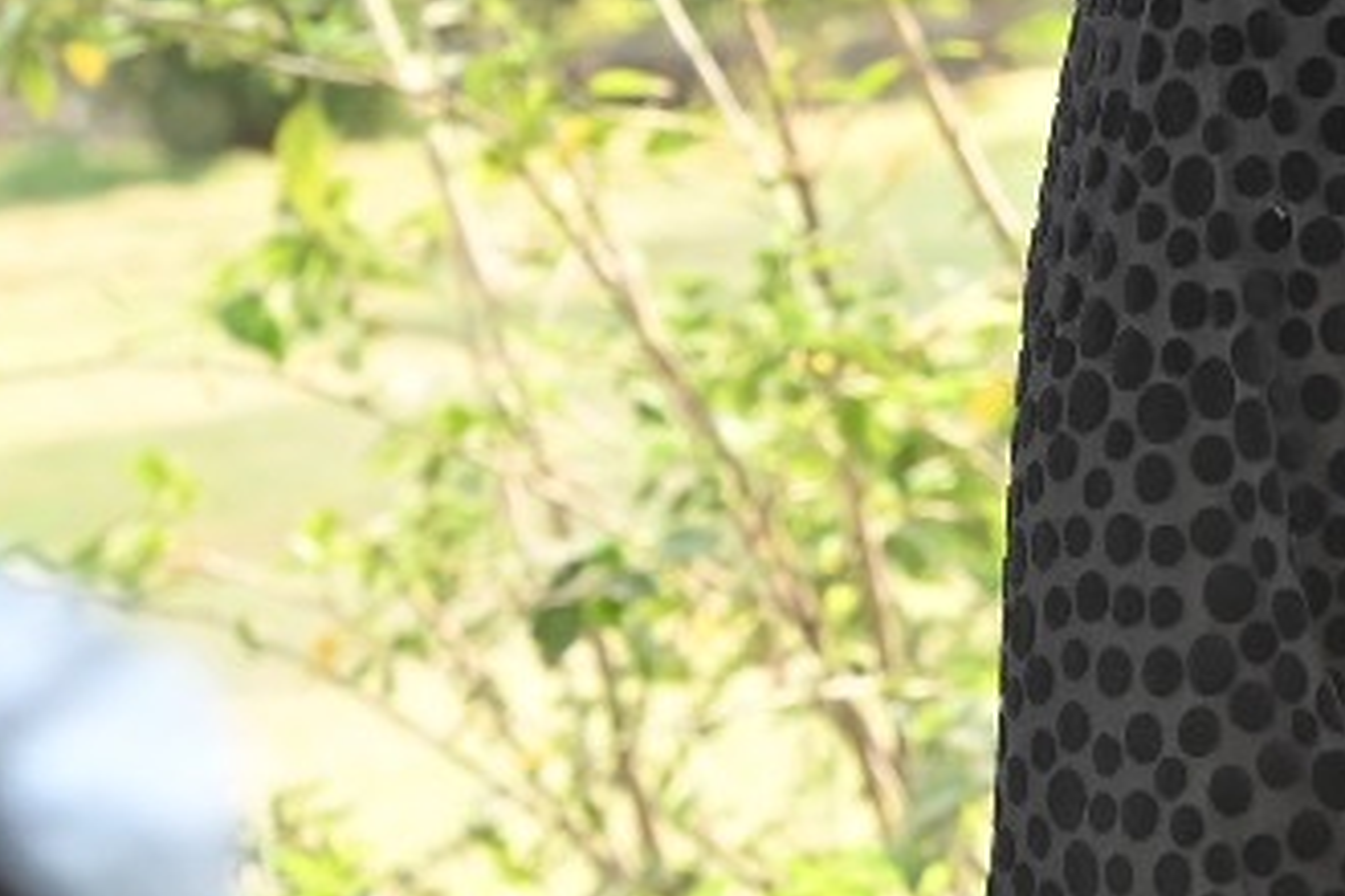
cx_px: 2030
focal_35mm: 301
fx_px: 11245
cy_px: -383
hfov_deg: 6.7
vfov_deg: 4.5
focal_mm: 65
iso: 640
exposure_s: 1/250
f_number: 7.1
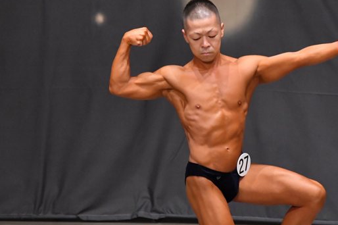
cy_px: 120
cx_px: 239
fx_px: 4241
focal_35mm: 452
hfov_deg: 4.6
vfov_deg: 3.0
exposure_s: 1/400
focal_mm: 200
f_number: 5.6
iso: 6400
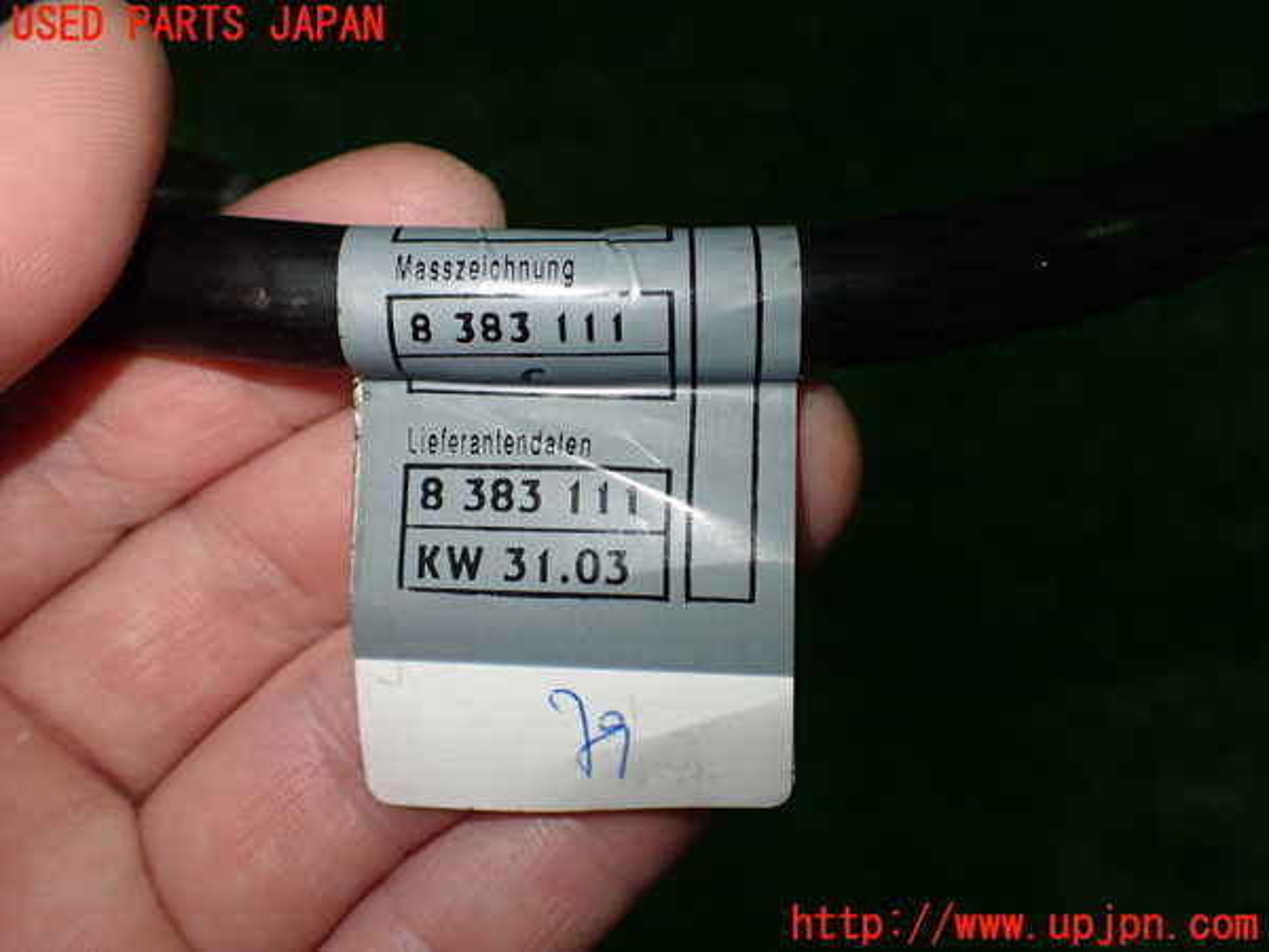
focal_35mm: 30
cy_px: 476
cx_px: 634
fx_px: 1100
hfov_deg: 60.0
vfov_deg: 46.8
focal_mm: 5.4
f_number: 2.3
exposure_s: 1/125
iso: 200
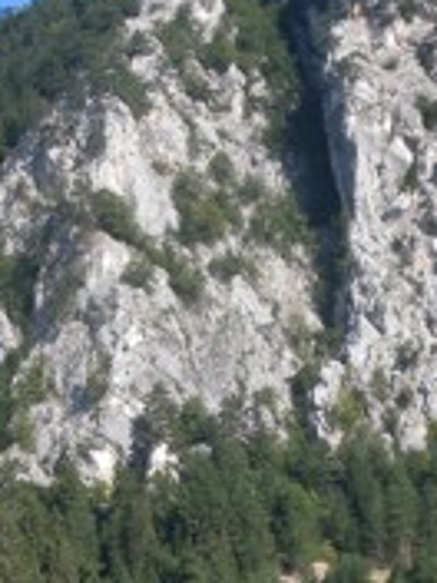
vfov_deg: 14.3
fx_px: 2306
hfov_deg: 10.3
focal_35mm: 137
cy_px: 525
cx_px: -321
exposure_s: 1/192
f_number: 5.2
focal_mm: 8.1
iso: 64
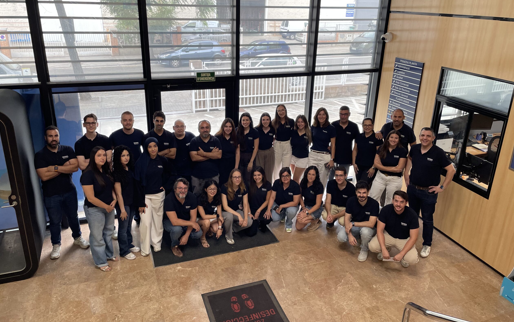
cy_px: 142
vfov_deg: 44.5
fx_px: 392
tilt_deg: -20.5
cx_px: 255
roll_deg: -1.9
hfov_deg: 66.5
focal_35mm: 28
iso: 80
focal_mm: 4.2
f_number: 1.6
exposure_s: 1/97
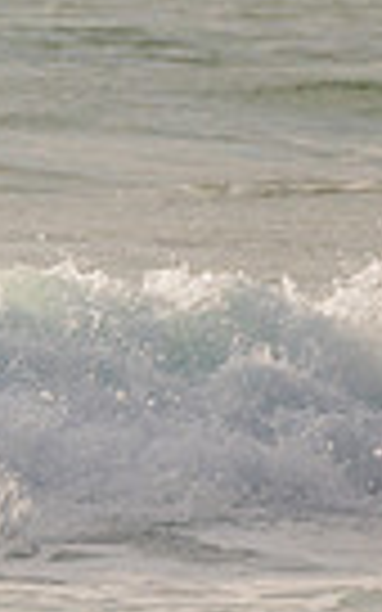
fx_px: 44408
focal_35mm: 2666
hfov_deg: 0.5
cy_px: 300
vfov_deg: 0.8
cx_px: -625
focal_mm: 500
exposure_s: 1/2000
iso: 160
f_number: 5.6
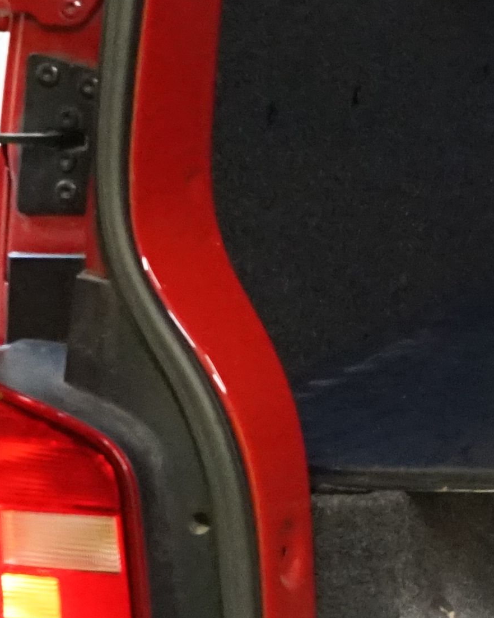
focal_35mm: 143
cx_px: 1244
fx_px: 2614
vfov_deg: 13.5
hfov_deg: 9.4
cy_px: 280
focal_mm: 28
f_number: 6.3
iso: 5000
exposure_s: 1/30
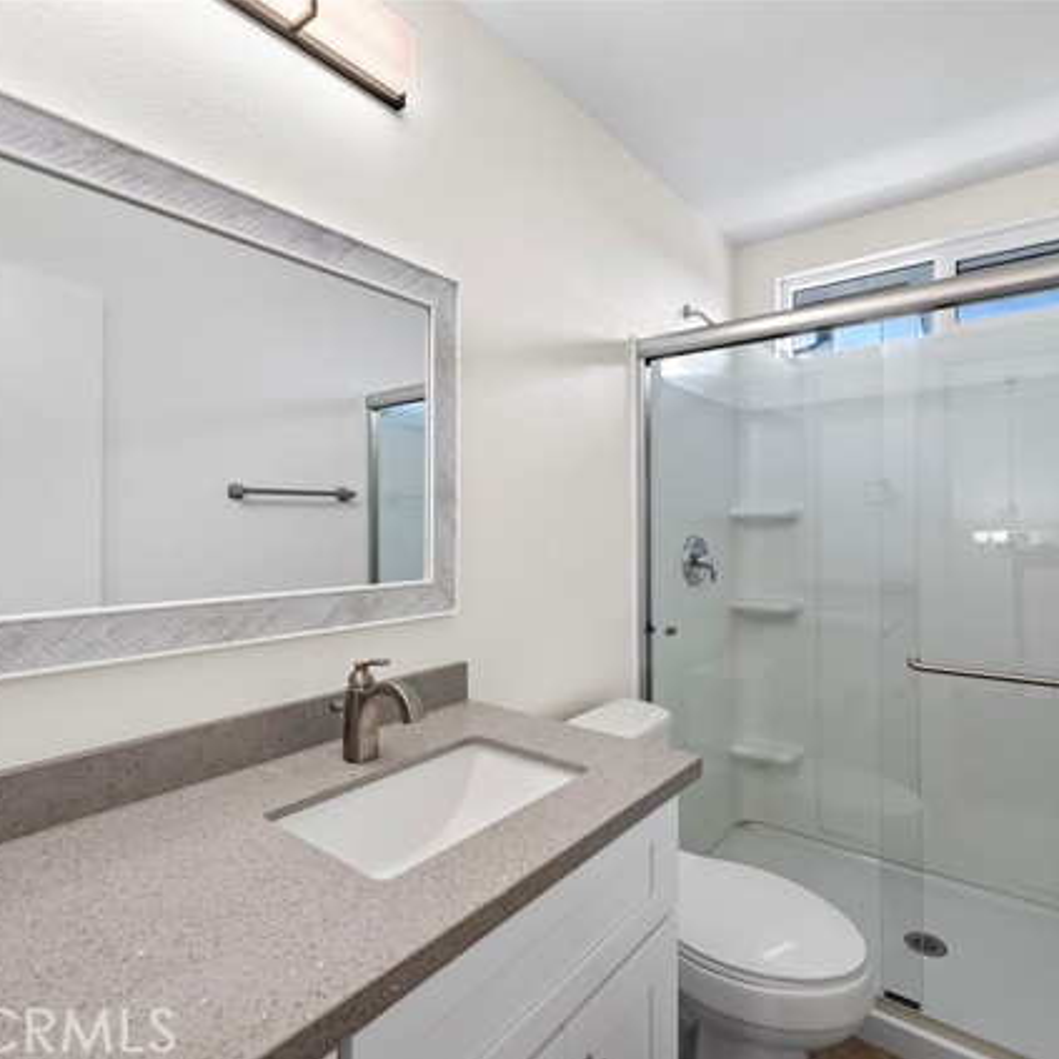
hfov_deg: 80.5
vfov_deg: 80.7
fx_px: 623
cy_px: 532
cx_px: 583
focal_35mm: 18
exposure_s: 1/1.25
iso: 125
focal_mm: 14
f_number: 7.1
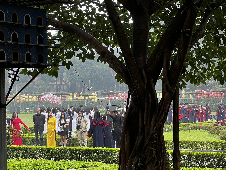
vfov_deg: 12.4
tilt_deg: +0.0
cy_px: 113
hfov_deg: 16.5
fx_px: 777
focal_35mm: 119
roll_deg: +0.8
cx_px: 171
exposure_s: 1/99
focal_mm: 9
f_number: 2.8
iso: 64
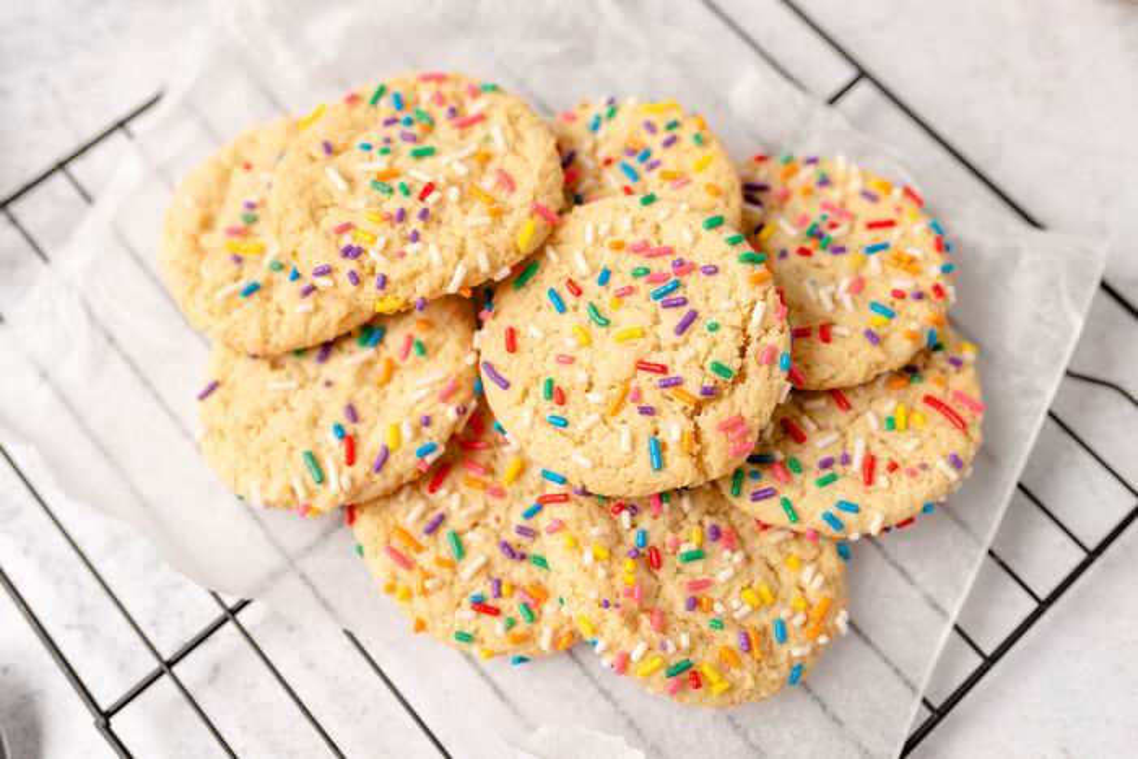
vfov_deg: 37.9
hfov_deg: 54.4
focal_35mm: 35
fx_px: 1107
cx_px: 569
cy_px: 380
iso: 160
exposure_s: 1/160
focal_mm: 35
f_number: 3.2
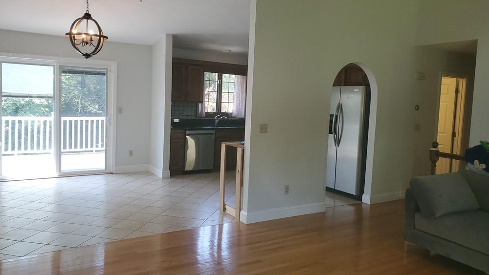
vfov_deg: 40.2
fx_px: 376
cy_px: 128
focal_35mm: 29
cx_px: 244
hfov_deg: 66.1
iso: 100
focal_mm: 4.3
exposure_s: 1/60
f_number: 2.4
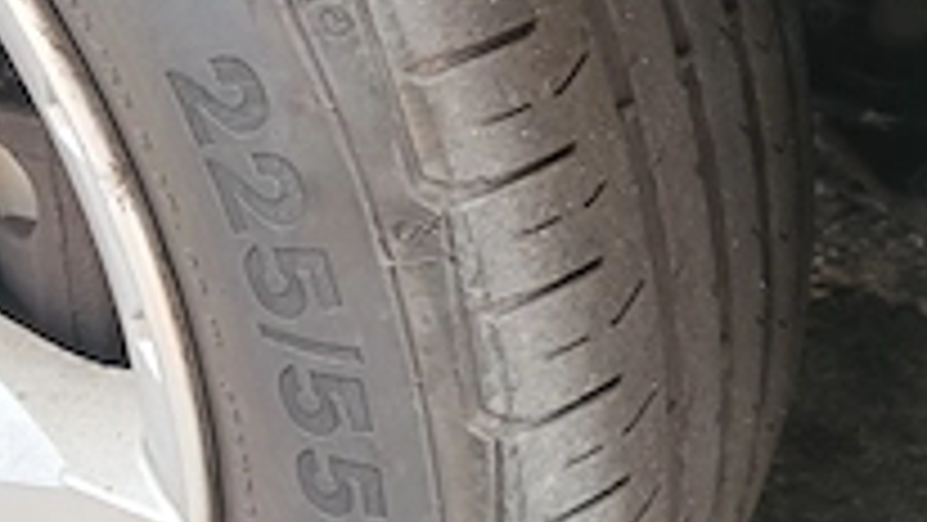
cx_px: 436
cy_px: 148
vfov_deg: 21.0
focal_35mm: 57
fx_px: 1401
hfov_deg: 36.6
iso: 100
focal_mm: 3.98
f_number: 1.8
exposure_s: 1/33.3
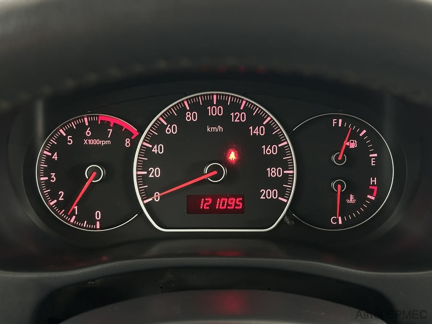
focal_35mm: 48
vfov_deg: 30.3
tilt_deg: -21.8
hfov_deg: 39.7
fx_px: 599
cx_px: 216
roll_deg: -0.3
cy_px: 162
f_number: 1.78
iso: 320
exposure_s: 1/33
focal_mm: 6.86
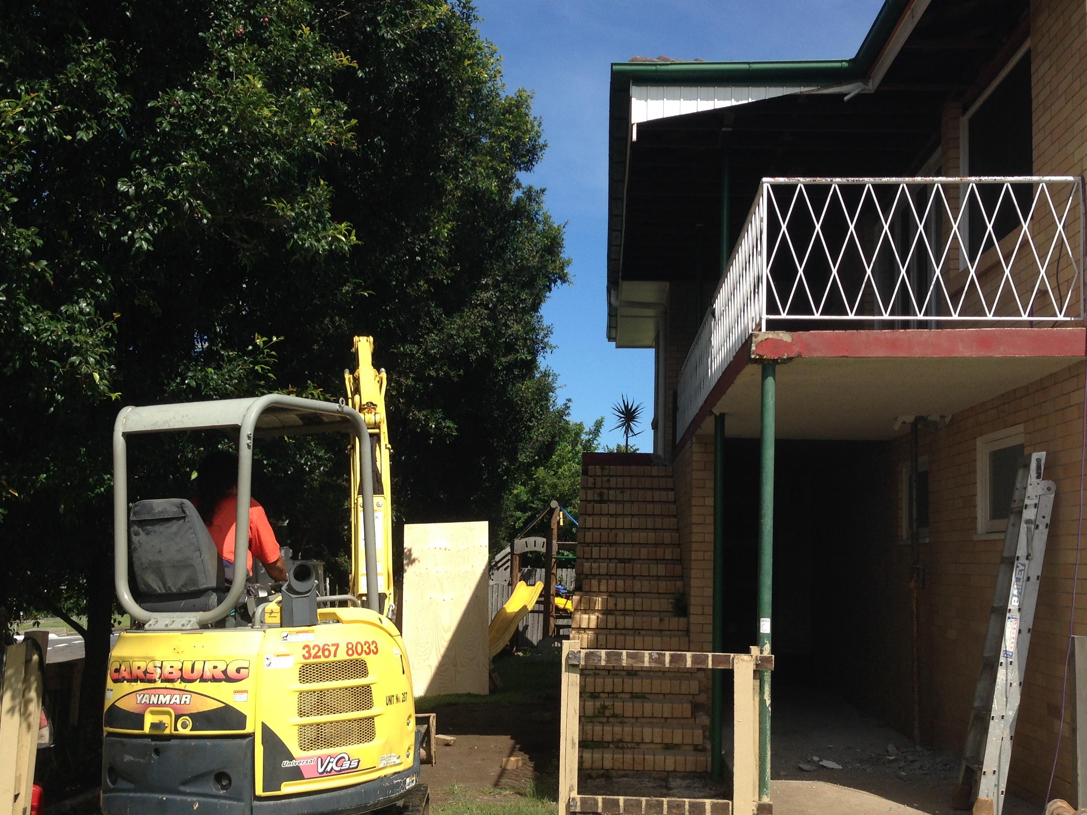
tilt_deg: +6.6
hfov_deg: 45.8
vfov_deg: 35.1
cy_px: 412
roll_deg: -2.3
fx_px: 1287
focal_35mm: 41
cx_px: 547
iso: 50
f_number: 2.4
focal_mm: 4.12
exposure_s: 1/1506
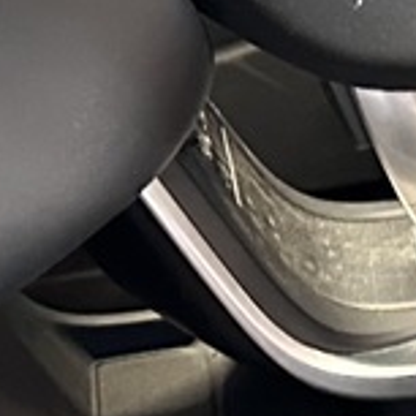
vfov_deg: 8.7
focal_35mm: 200
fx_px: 2719
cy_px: -38
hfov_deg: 8.2
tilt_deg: -15.2
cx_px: 935
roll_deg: +3.9
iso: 800
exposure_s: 1/50
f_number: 1.78
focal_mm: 6.86
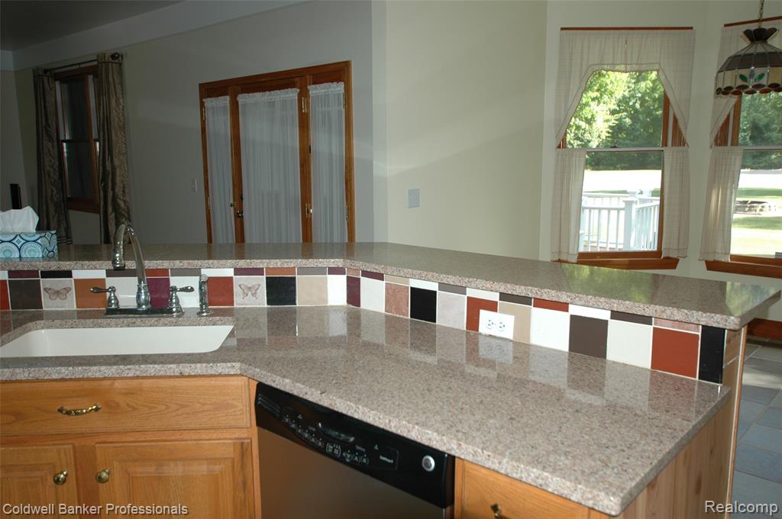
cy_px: 260
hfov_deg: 62.0
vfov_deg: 43.5
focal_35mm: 30
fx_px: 651
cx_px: 391
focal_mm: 20
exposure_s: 1/60
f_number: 3.5
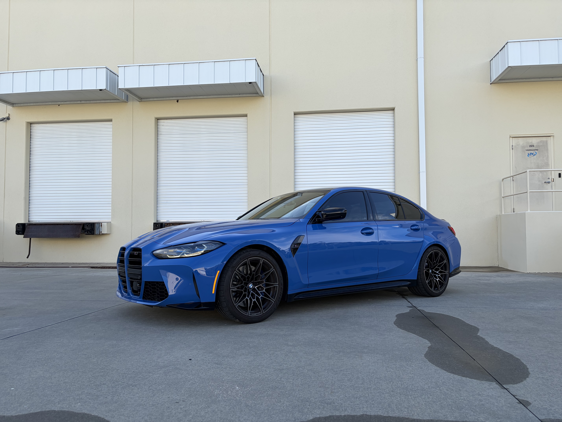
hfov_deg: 67.3
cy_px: 211
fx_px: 422
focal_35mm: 26
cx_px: 281
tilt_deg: +2.1
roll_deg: -0.4
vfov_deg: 53.1
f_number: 1.6
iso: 50
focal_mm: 5.96
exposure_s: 1/973
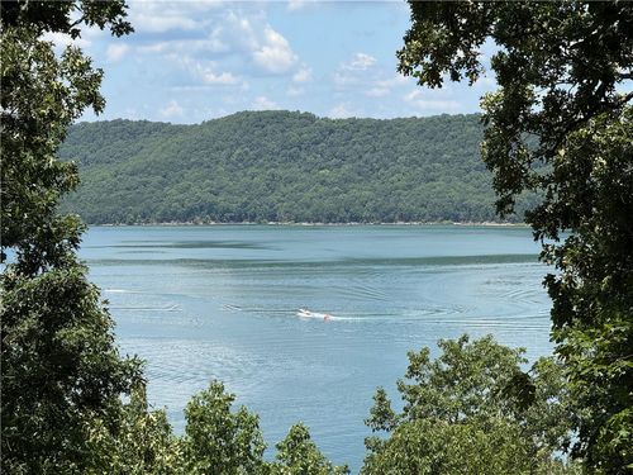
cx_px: 316
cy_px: 238
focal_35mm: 120
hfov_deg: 16.4
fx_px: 2194
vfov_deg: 12.3
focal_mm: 15.66
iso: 50
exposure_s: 1/1368
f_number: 2.8
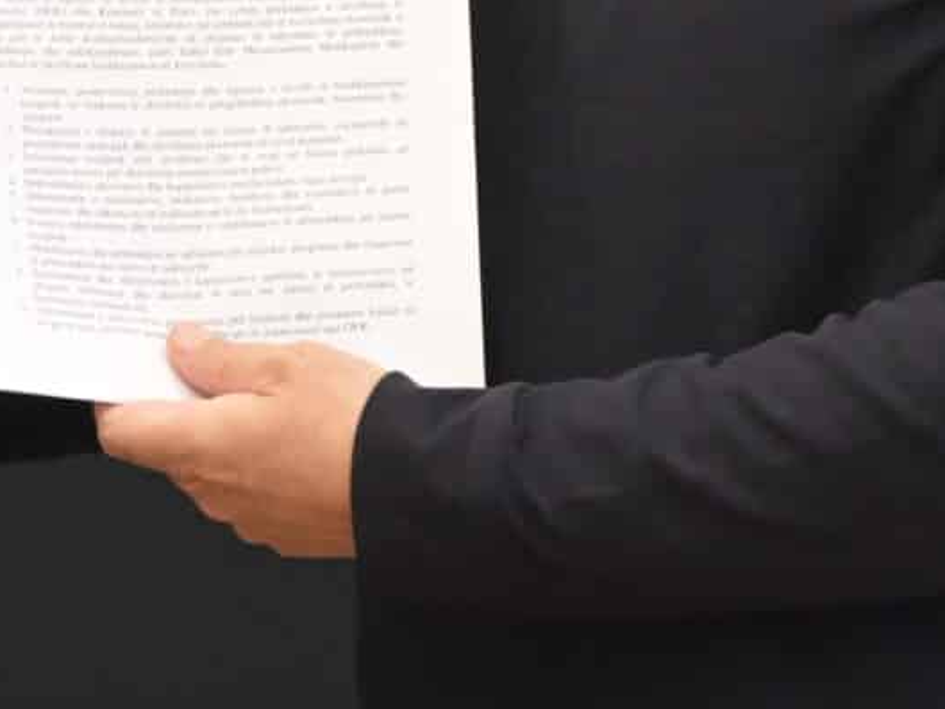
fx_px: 11441
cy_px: -222
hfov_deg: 4.7
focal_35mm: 419
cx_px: 52
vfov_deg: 3.5
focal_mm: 90
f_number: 6.3
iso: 1800
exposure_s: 1/100
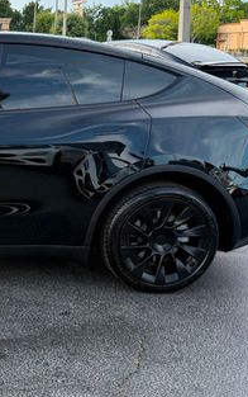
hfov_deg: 22.4
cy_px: 165
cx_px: -71
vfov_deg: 38.7
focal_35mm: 52
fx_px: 562
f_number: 1.78
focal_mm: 6.76
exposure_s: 1/1091
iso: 100
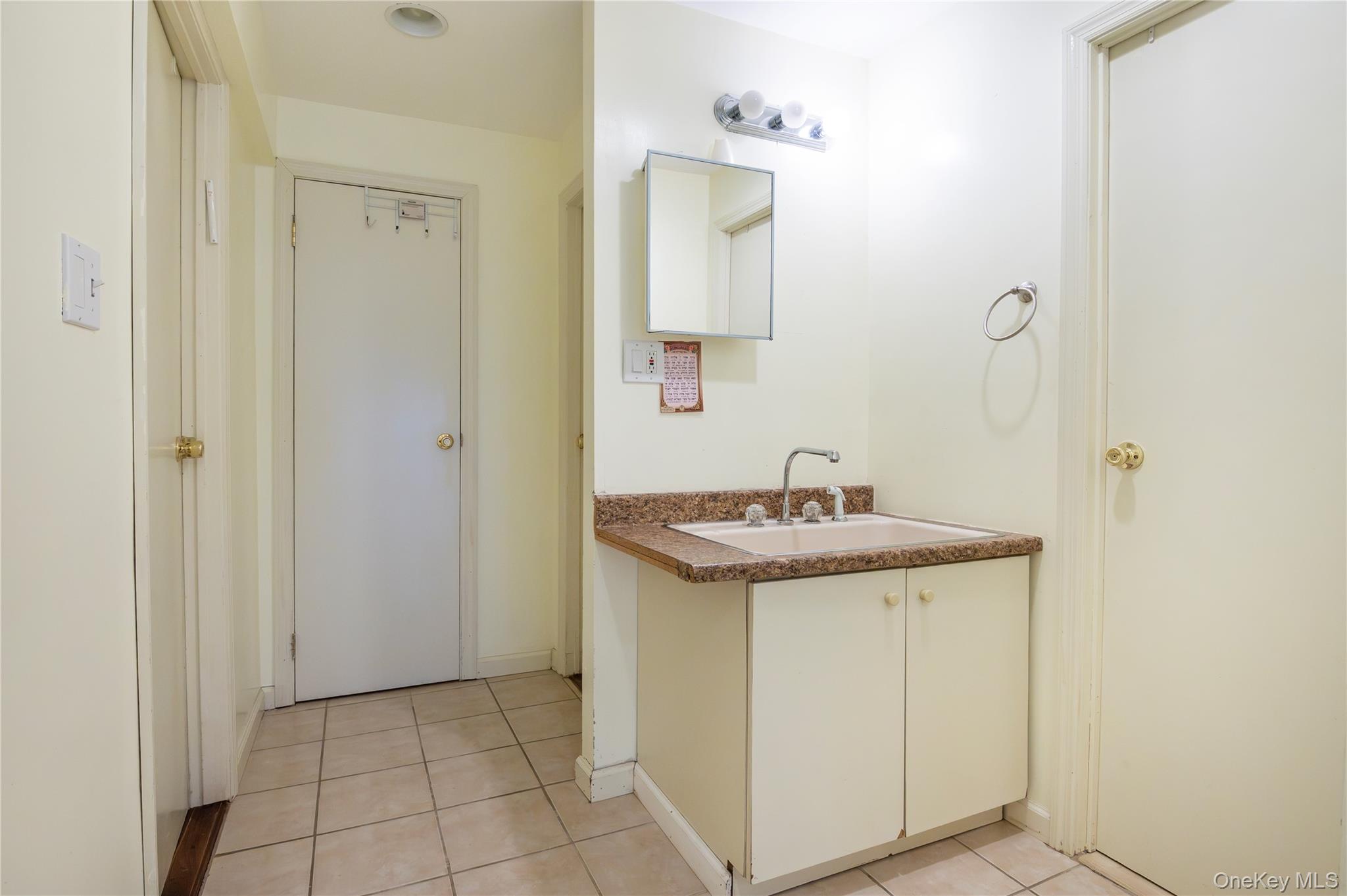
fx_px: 636
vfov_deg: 70.3
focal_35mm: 17
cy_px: 448
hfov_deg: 93.3
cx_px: 674
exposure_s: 1/80
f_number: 8
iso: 3200
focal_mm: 17
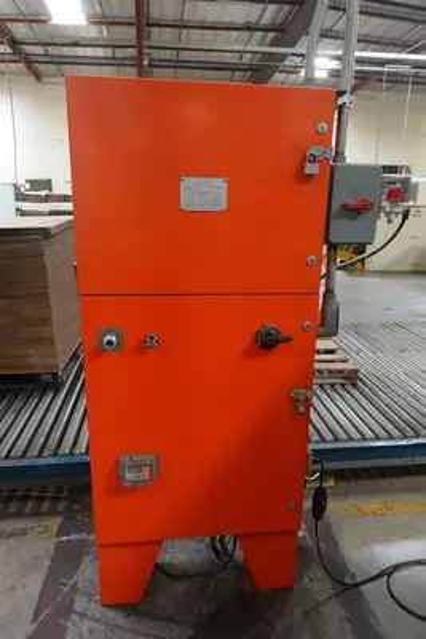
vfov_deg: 73.7
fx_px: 426
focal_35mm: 24
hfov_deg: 53.2
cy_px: 320
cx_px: 213
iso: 2000
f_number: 1.8
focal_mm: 8.8
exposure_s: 1/250
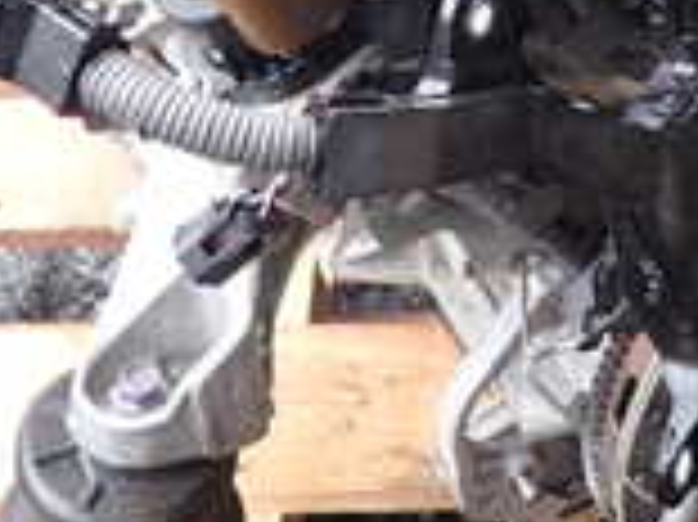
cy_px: -202
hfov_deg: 19.8
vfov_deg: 14.4
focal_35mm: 97
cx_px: 653
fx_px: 1954
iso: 200
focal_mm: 4.5
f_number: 2
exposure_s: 1/40
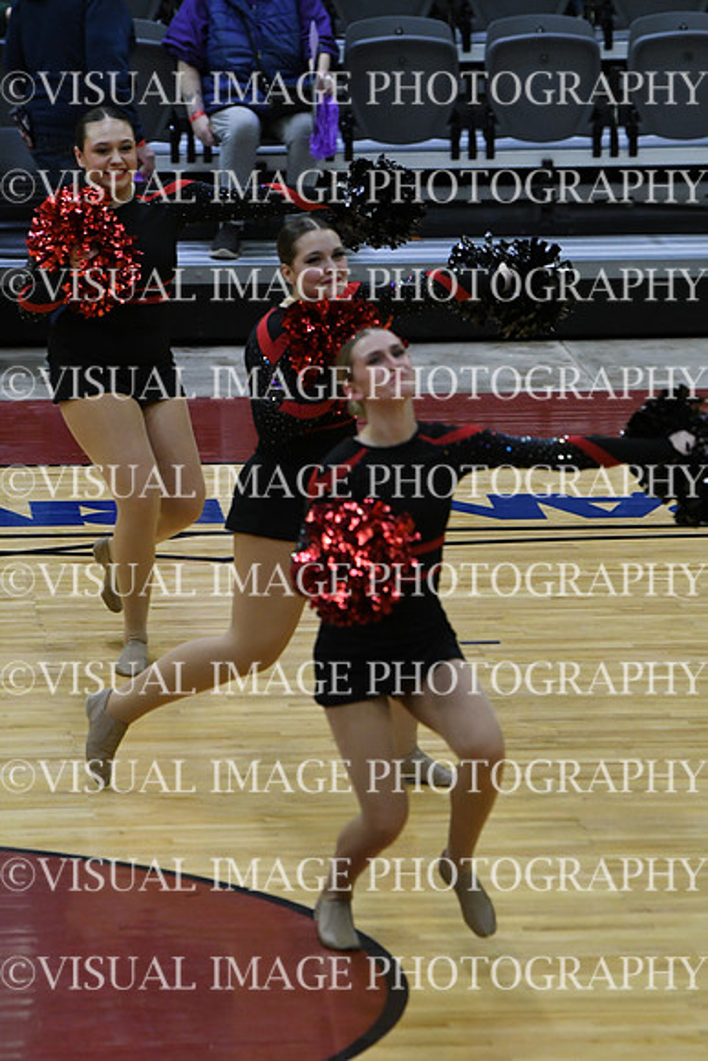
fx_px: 7517
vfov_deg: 8.1
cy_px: 530
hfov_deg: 5.4
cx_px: 354
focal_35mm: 255
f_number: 4
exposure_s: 1/500
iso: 4000
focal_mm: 170
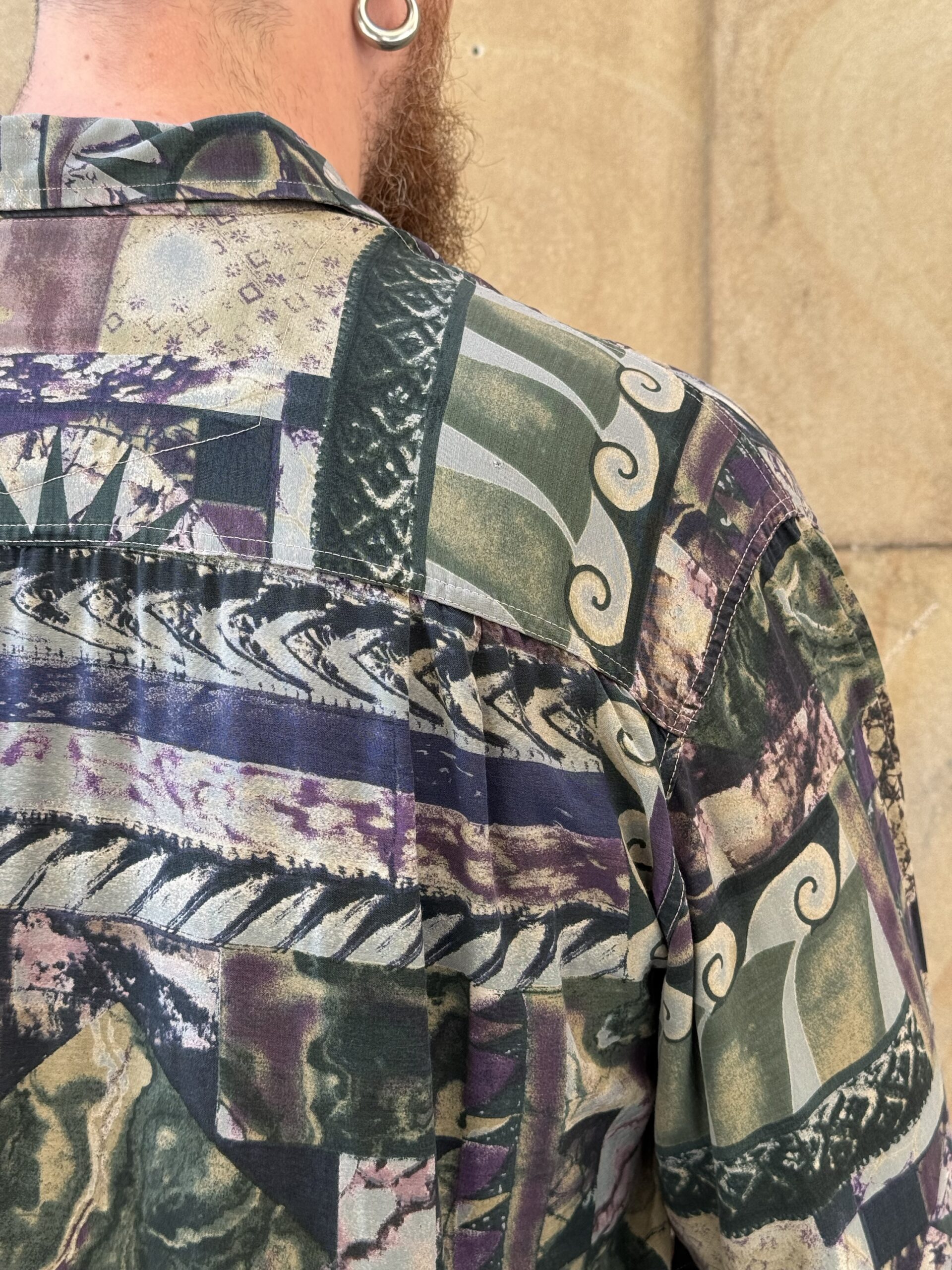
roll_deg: +0.0
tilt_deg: +1.4
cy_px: 635
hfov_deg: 30.3
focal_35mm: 48
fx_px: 1760
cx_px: 476
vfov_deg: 39.7
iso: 64
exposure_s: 1/220
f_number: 1.78
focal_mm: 6.76
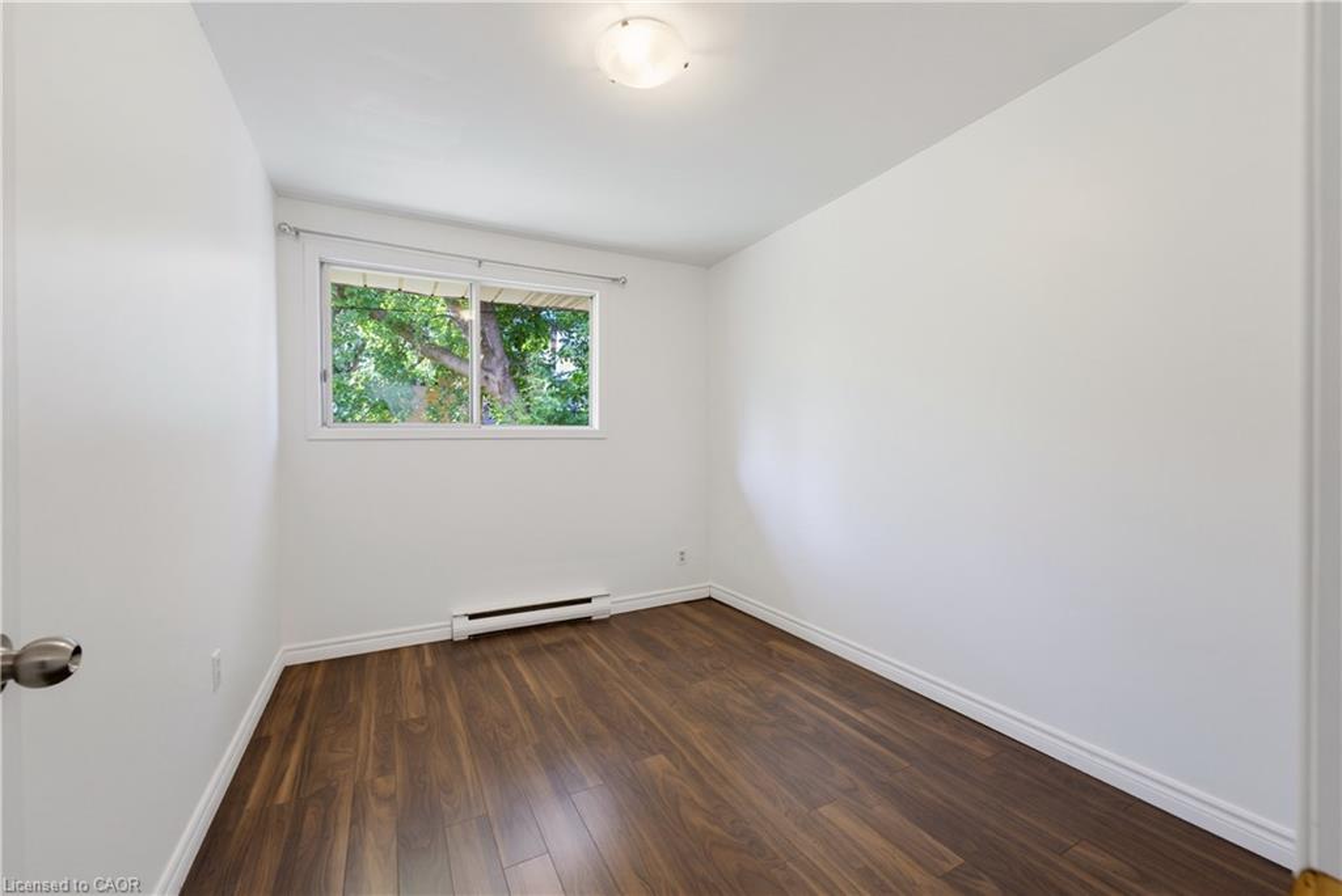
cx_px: 671
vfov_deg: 81.3
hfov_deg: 104.2
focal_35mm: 14
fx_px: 522
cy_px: 448
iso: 800
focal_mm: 14
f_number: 9
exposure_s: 1/10
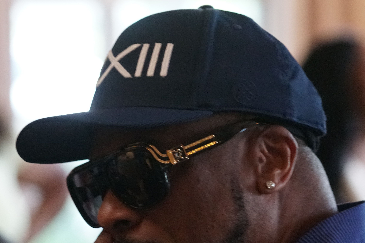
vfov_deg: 3.9
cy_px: 177
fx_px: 3588
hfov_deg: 5.8
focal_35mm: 354
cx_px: 135
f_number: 4
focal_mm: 133
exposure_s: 1/200
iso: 6400
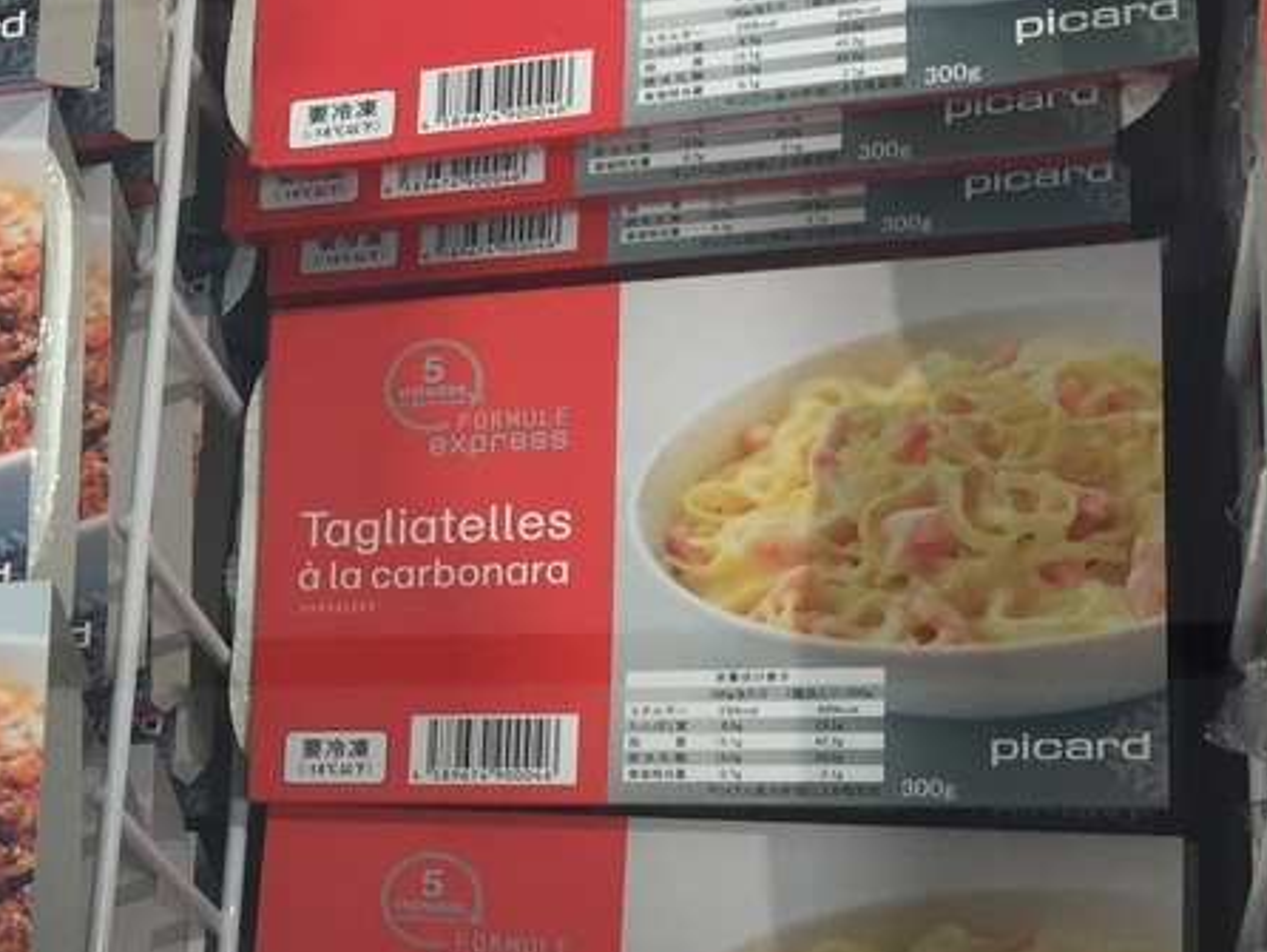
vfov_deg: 18.8
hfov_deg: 22.4
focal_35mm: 78
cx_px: -369
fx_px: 2856
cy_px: 730
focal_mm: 4.15
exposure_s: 1/120
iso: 50
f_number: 2.2
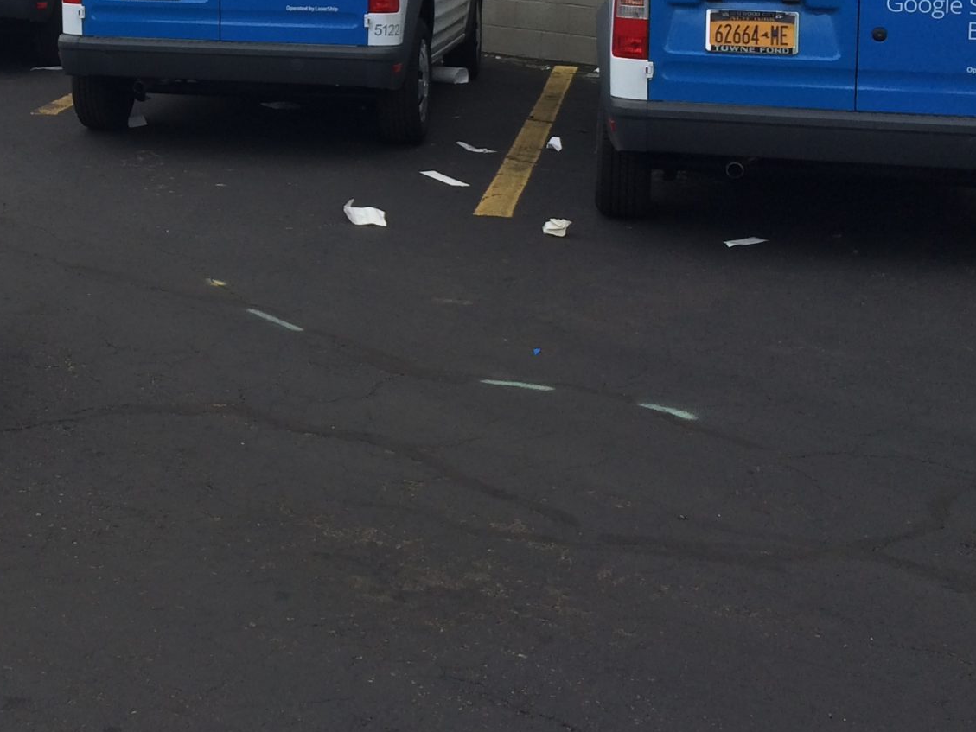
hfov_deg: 27.0
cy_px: -39
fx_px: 1917
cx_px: 3
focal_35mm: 68
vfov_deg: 20.7
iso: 32
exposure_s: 1/1244
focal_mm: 4.12
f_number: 2.2
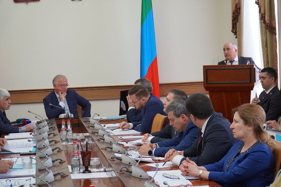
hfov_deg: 25.7
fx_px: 616
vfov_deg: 17.3
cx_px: 140
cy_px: 94
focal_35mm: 79
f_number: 4
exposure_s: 1/160
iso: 1250
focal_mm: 52
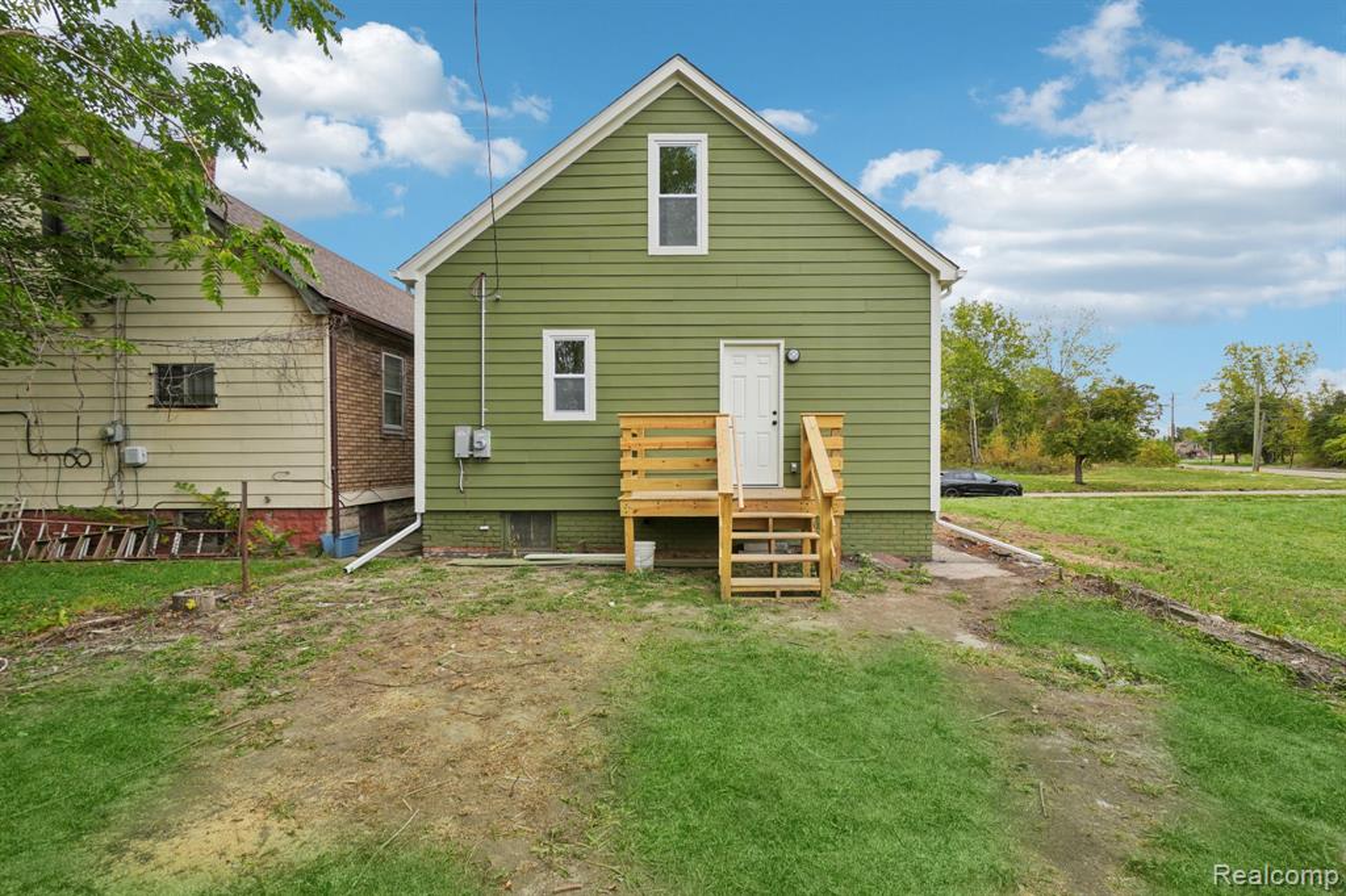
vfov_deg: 77.3
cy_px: 448
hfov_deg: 100.4
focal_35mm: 15
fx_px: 561
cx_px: 673
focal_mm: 10
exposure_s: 1/125
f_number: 8
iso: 100
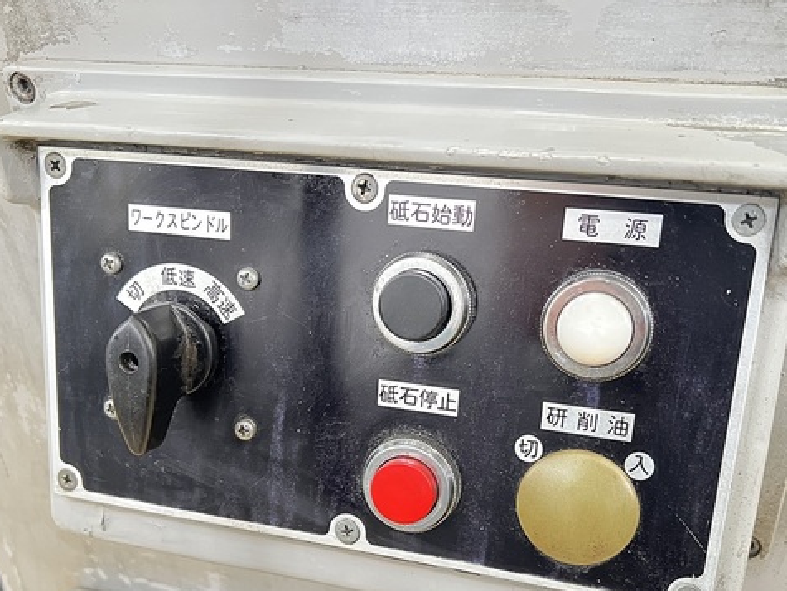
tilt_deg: -33.6
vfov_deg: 40.2
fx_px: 796
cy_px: 396
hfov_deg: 52.5
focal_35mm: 35
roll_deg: +1.9
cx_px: 429
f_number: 1.5
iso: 500
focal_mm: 5.7
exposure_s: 1/54
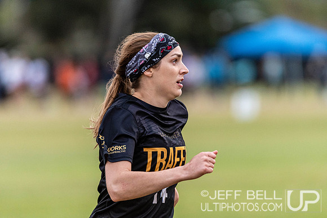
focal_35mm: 600
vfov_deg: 2.3
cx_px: 164
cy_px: 109
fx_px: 5451
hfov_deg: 3.4
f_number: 4
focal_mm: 400
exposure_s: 1/1000
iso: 1250
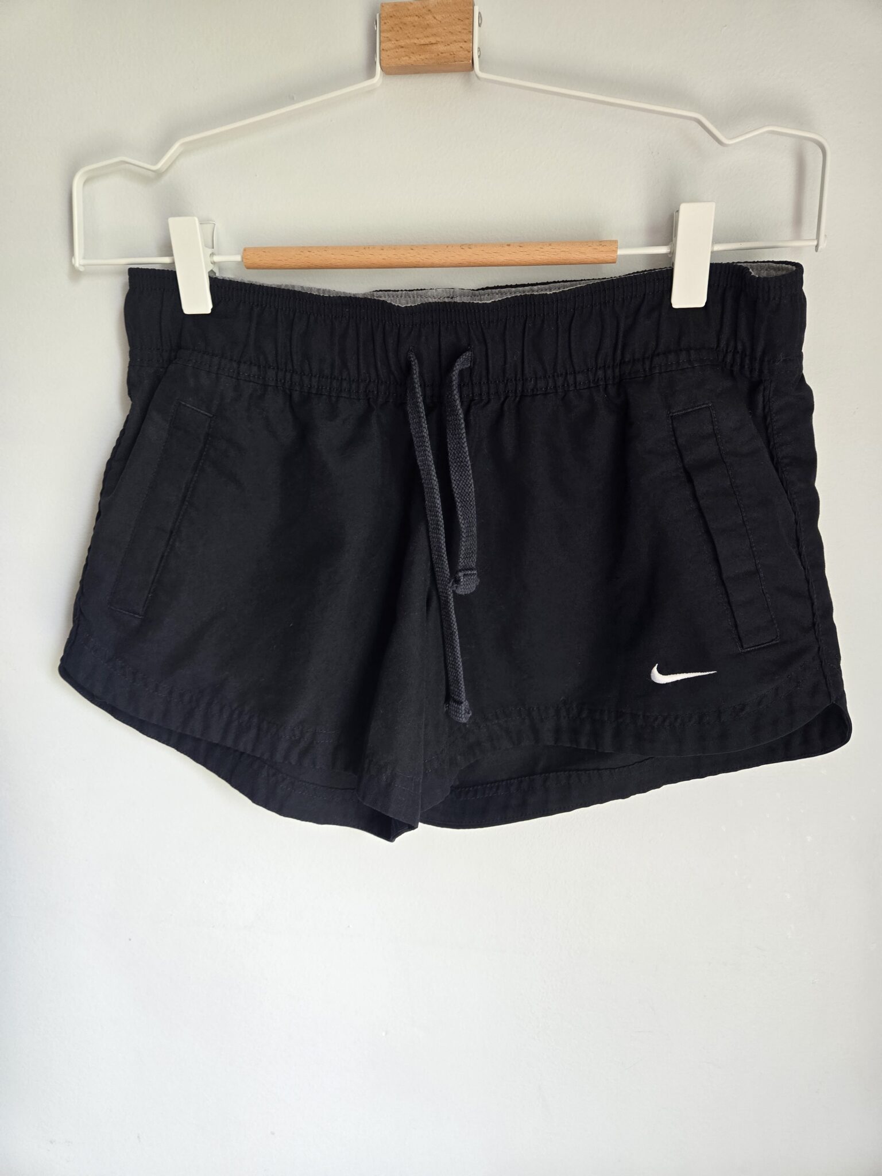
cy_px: 588
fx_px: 781
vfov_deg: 73.9
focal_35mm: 23
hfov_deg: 58.9
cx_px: 441
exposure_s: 1/120
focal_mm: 5.4
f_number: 1.8
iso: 200
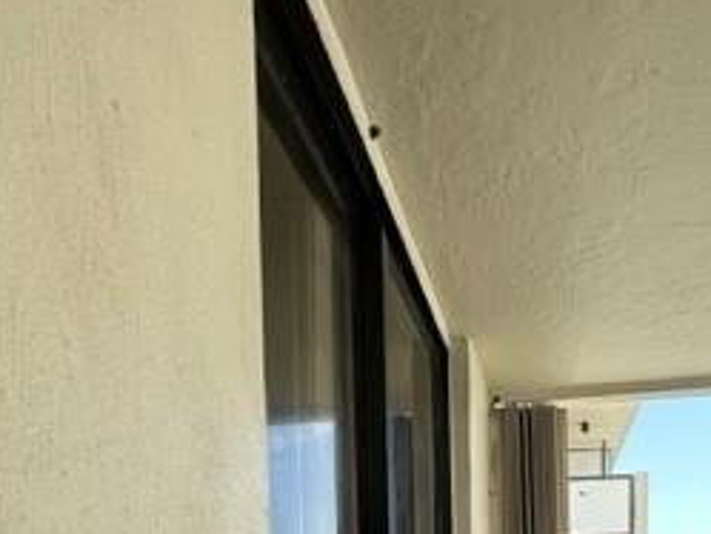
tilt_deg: -3.9
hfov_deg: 51.1
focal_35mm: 36
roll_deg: +0.7
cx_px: 420
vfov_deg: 32.3
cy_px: 654
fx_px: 740
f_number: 2.2
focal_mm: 2.22
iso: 40
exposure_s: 1/314
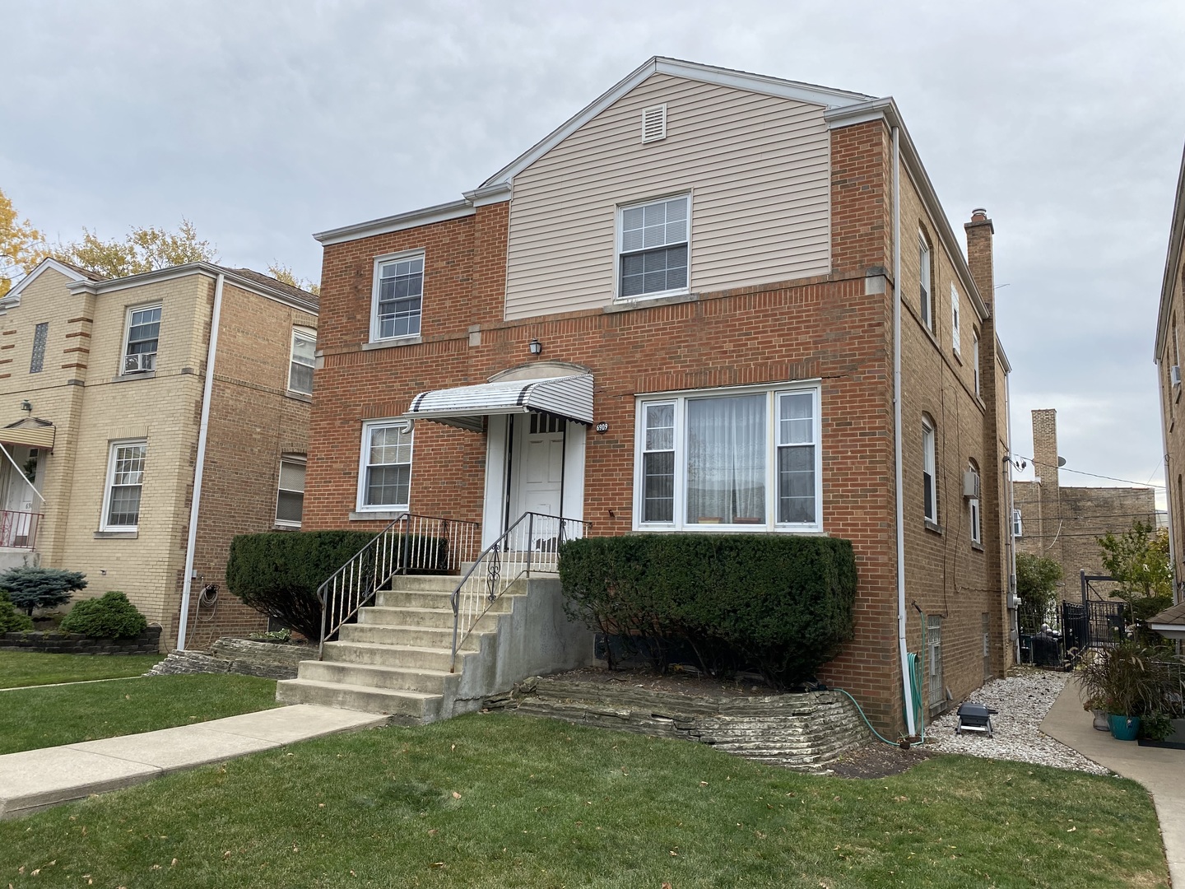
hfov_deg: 67.3
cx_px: 592
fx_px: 890
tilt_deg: +7.7
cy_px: 444
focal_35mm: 26
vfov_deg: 53.1
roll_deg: -2.2
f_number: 1.8
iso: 32
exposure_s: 1/1170
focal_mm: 4.25
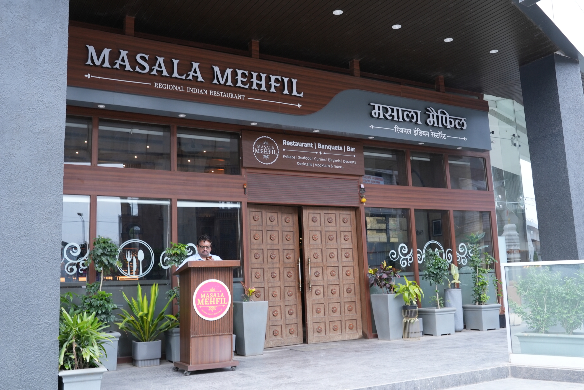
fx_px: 568
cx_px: 292
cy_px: 195
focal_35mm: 35
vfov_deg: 37.9
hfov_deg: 54.4
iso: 800
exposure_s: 1/30
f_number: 10
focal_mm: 35
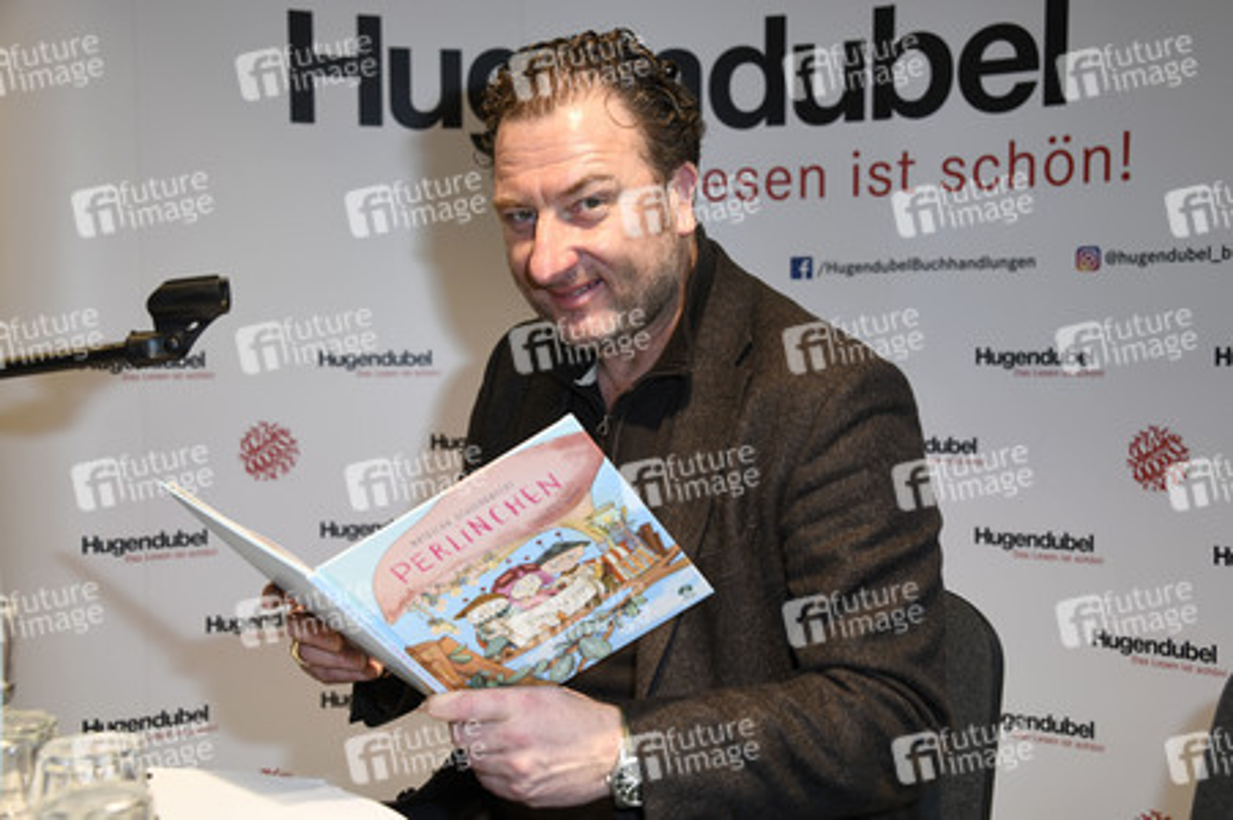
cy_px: 410
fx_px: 1540
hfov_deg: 43.6
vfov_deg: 29.8
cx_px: 616
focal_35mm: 45
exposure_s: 1/125
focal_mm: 45
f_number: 6.3
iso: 640
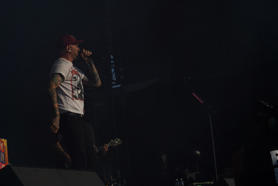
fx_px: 811
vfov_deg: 13.0
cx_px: 139
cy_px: 93
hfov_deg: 19.5
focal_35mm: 105
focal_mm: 105
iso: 100
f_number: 8
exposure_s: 1/1000
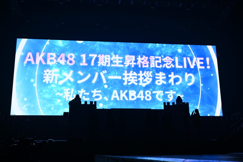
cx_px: 122
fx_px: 277
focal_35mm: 41
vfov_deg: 32.6
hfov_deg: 47.4
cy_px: 81
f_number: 6.3
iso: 2500
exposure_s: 1/640
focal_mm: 41
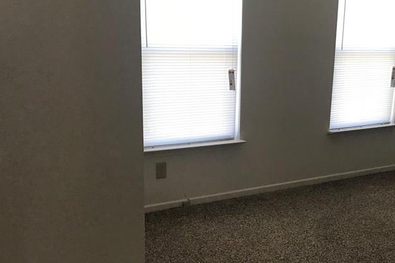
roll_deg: -2.0
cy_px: 161
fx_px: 527
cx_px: 268
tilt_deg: -12.5
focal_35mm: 48
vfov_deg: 28.0
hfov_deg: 40.5
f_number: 1.8
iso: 20
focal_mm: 3.99
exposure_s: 1/30
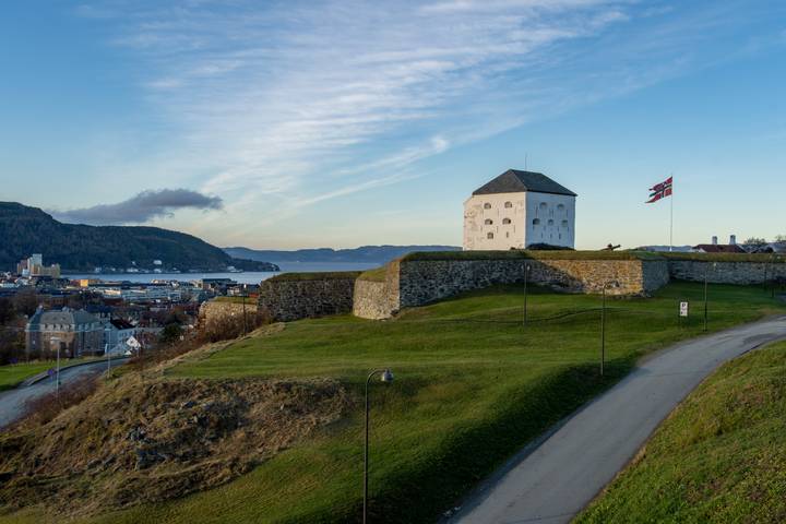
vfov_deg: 35.5
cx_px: 393
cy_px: 262
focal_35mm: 38
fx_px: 819
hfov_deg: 51.3
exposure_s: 1/200
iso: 500
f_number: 13
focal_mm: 25
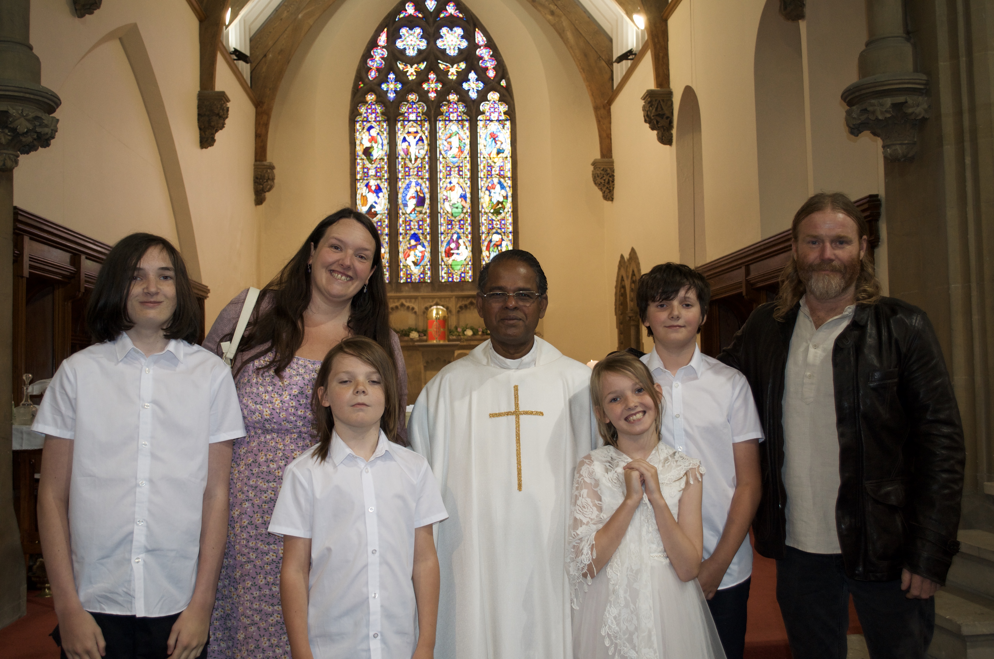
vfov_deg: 36.7
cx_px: 497
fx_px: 992
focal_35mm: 36
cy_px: 330
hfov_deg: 53.2
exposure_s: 1/60
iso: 800
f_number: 4
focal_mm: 24
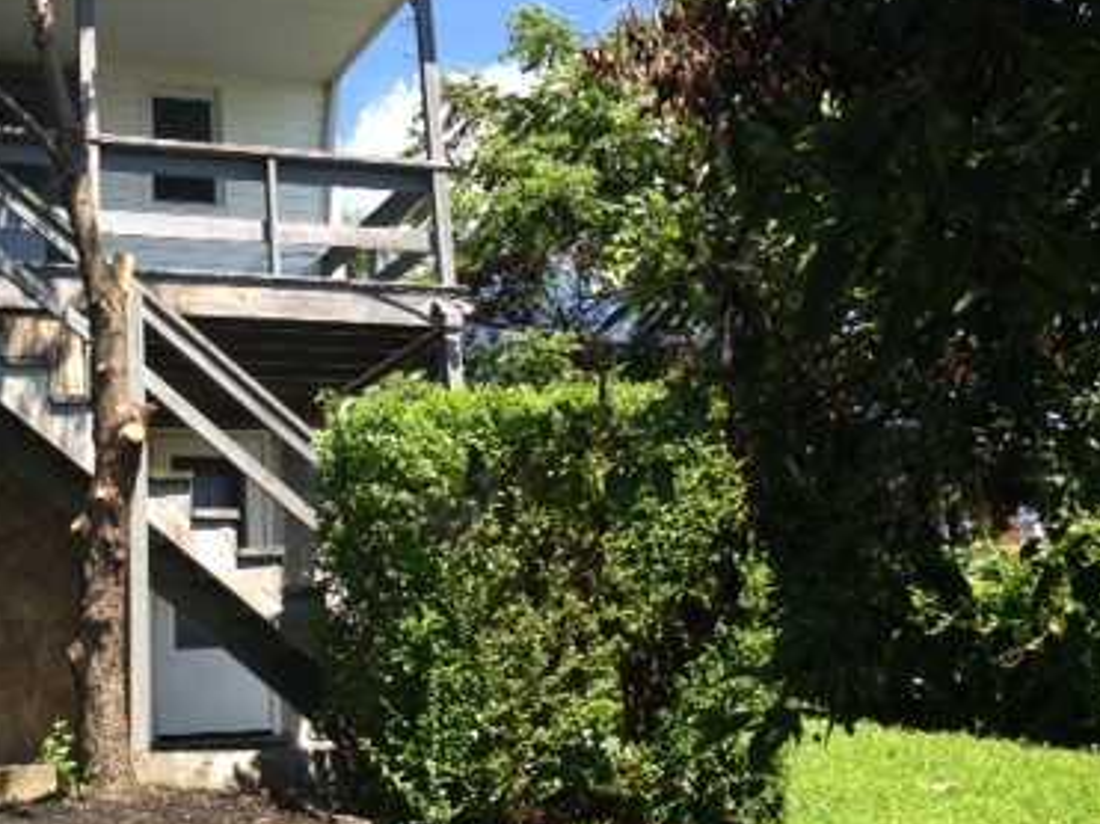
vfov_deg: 25.5
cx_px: 403
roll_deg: +3.1
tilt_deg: +15.0
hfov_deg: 33.6
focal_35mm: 57
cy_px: 288
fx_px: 1811
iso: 50
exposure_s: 1/569
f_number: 2.4
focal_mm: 4.12
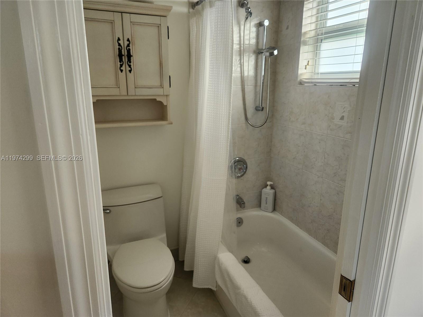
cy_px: 158
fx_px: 281
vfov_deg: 58.9
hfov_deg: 73.9
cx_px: 212
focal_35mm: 23
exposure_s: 1/120
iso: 250
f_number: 1.8
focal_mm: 5.4
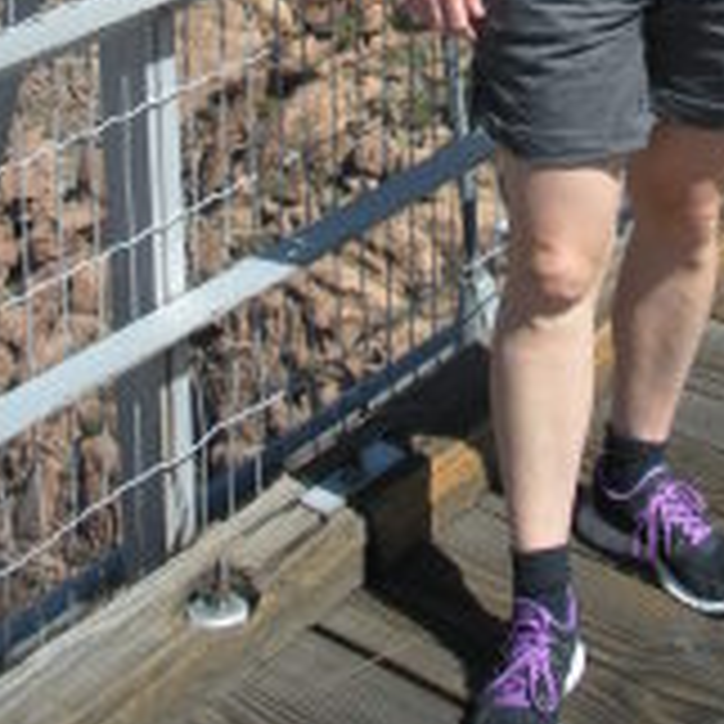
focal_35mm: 90
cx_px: 544
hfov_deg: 19.2
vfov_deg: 17.8
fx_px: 2130
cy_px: -265
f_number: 3.5
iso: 64
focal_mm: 6.3
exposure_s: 1/634
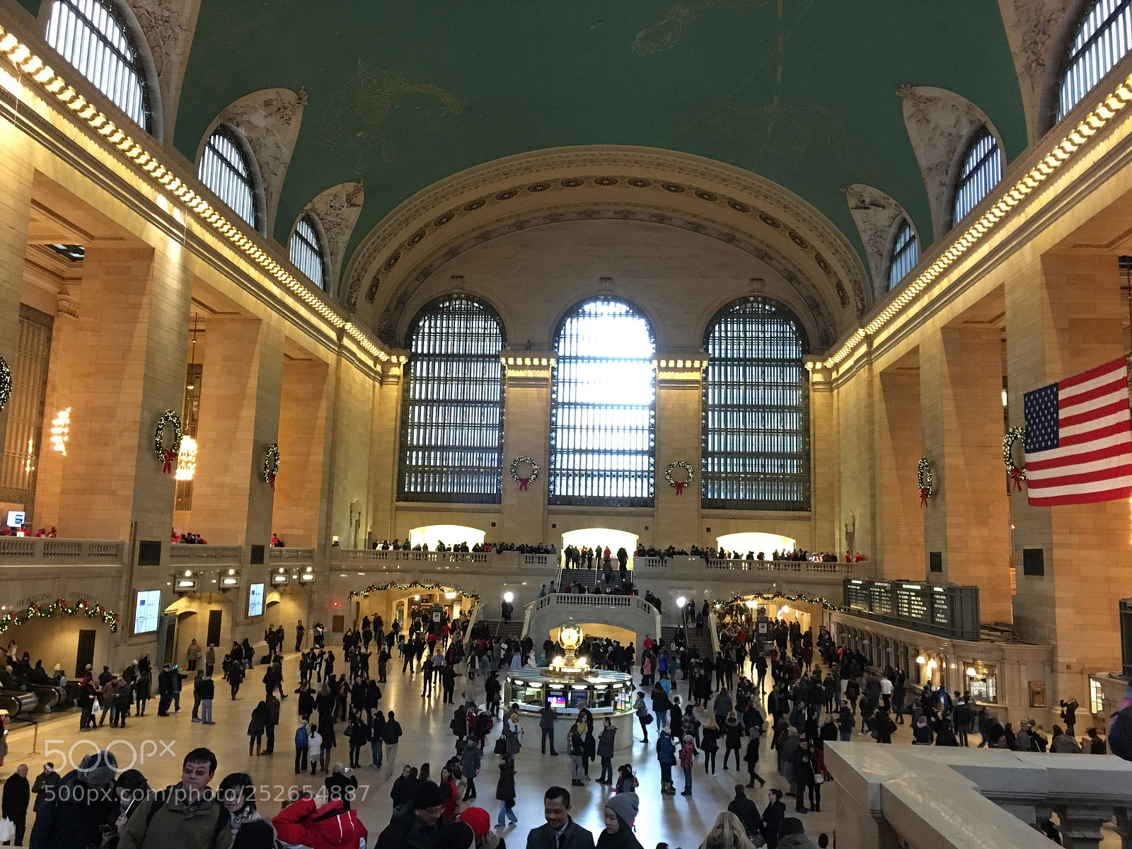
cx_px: 566
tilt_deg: +6.7
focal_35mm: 29
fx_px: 948
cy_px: 424
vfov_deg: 48.2
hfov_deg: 61.7
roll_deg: -1.0
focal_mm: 4.15
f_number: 2.2
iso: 250
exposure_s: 1/15
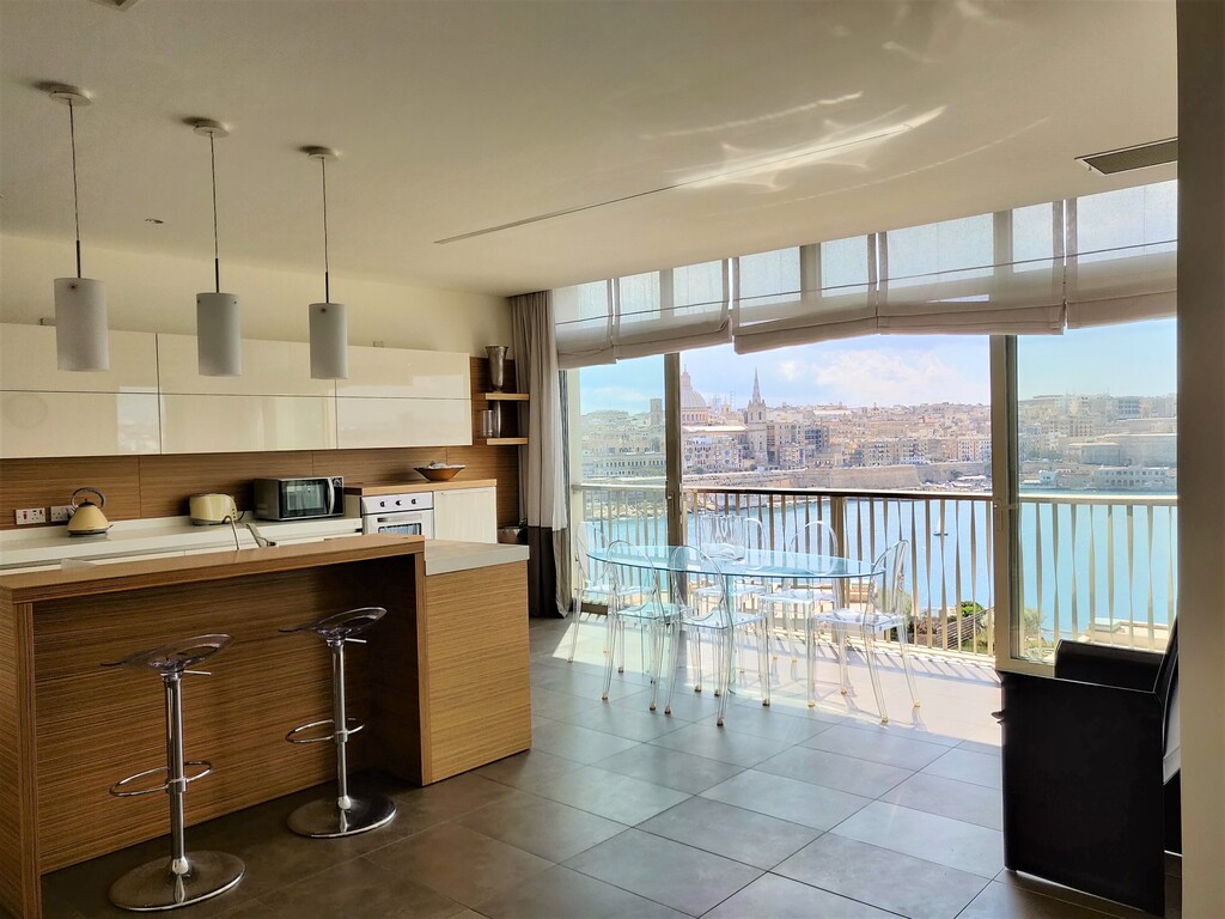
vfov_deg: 54.9
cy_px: 460
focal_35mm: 25
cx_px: 612
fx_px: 885
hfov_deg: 69.4
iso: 100
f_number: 1.7
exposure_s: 1/181
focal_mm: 4.25
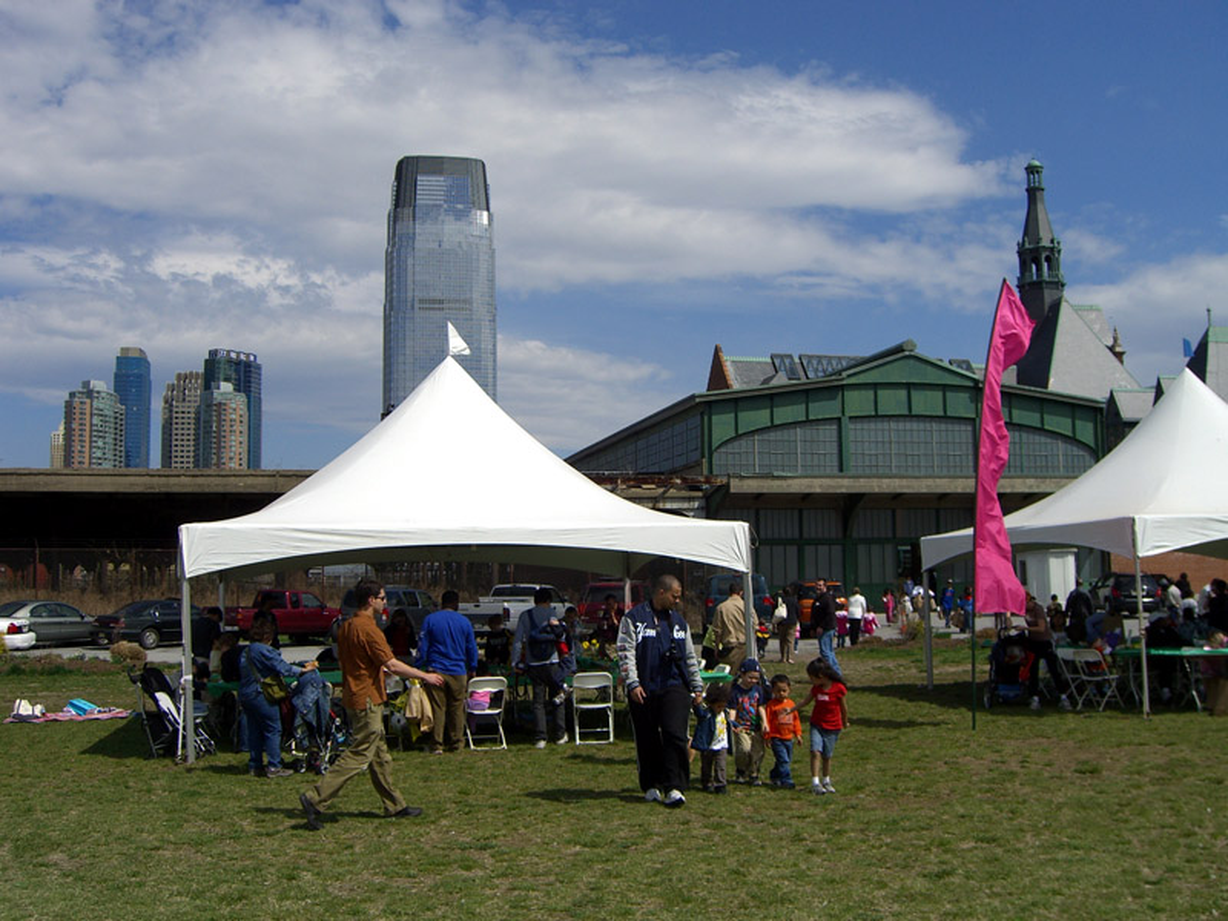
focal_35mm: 38
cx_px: 614
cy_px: 460
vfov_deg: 37.7
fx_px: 1348
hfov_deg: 49.0
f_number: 8
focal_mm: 7.9
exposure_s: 1/320
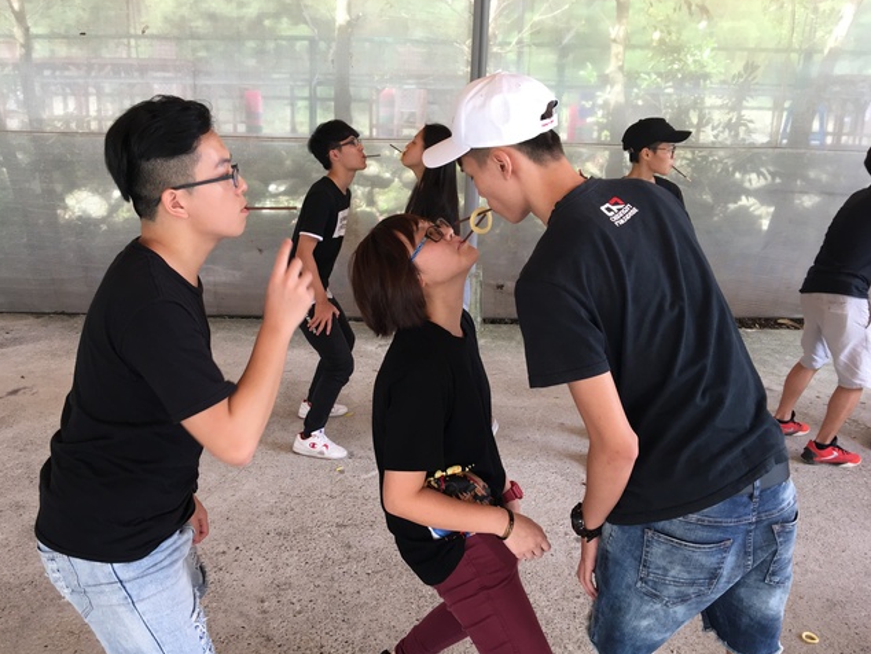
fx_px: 805
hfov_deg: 56.8
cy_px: 340
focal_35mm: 32
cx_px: 408
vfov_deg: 44.2
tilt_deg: -16.3
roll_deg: -1.3
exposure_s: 1/60
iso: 32
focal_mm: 4.15
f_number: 2.2
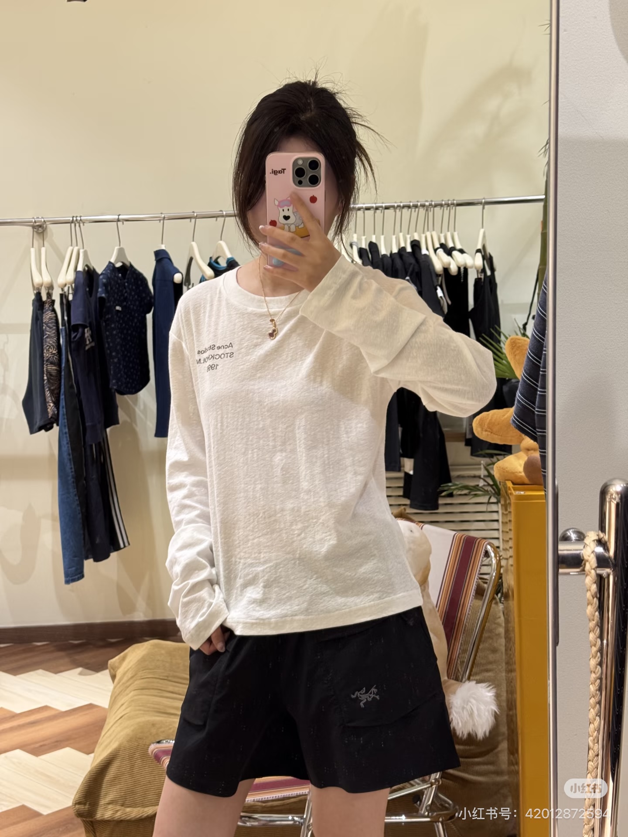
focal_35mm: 48
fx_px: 1161
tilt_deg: -17.6
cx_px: 314
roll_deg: +1.4
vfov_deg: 39.7
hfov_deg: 30.3
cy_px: 418
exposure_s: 1/50
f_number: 1.78
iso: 125
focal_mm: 6.76
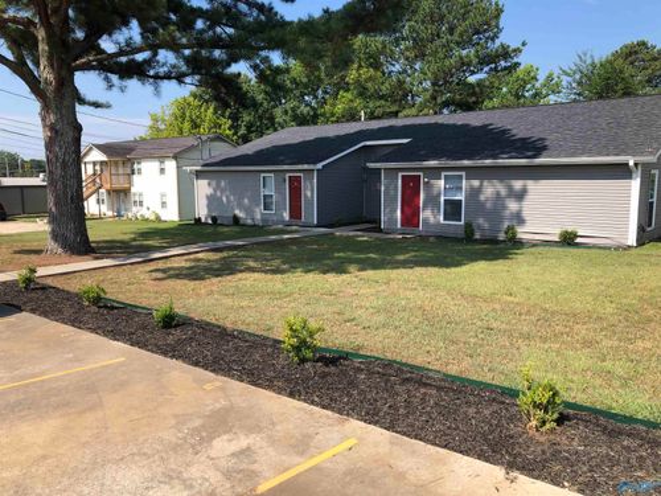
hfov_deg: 63.4
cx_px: 330
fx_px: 535
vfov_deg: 49.7
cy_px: 248
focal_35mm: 28
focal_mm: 3.99
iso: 20
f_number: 1.8
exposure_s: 1/1215
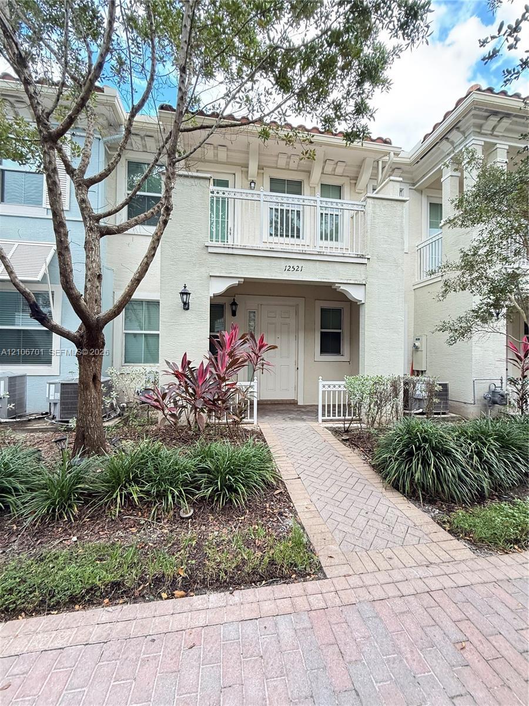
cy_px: 353
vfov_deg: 102.1
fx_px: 285
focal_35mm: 14
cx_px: 264
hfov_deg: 85.7
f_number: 2.2
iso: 160
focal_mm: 2.22
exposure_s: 1/99
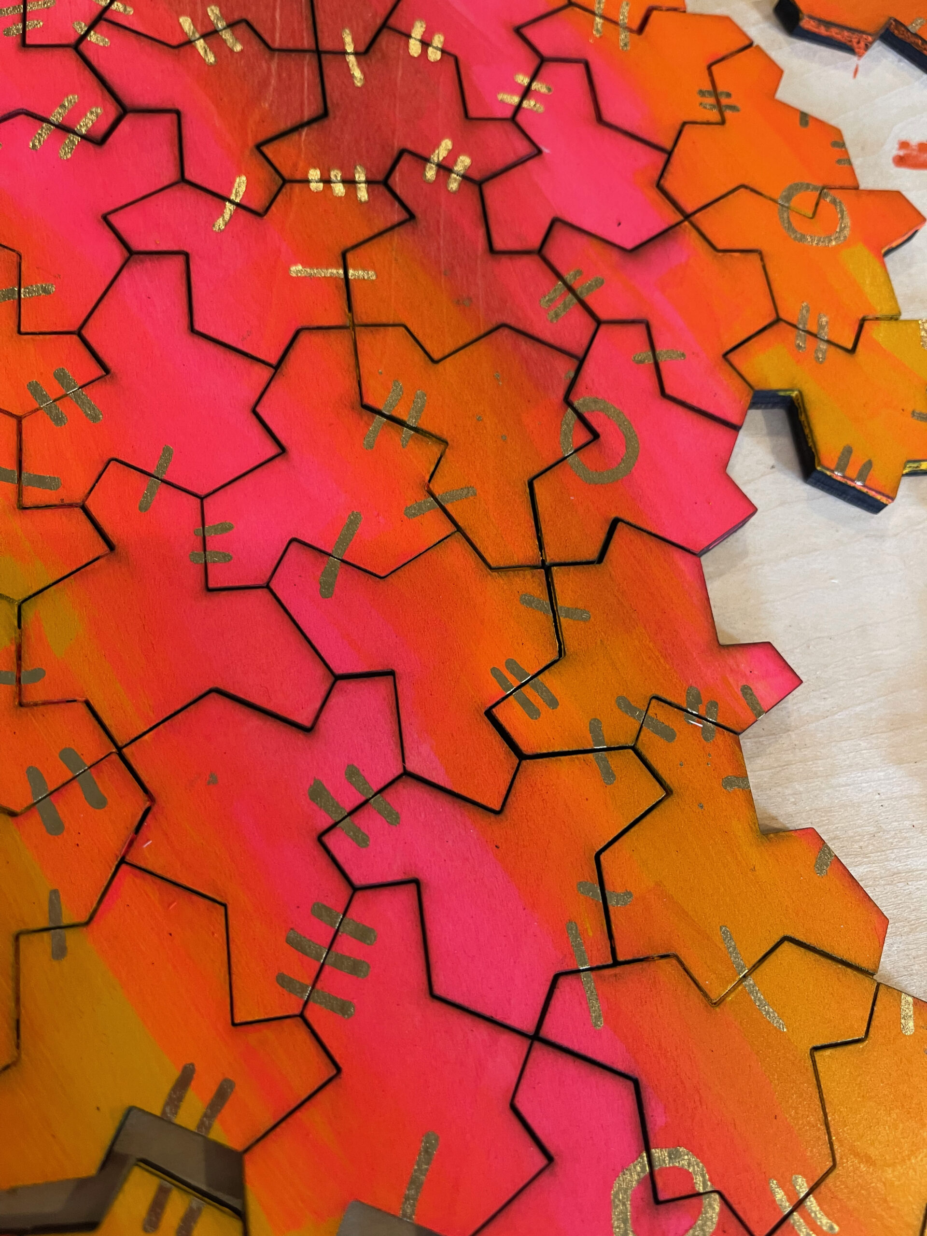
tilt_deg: -68.7
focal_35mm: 26
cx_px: 464
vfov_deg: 67.3
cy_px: 618
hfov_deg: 53.1
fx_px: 928
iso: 320
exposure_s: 1/60
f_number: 1.6
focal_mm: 5.1
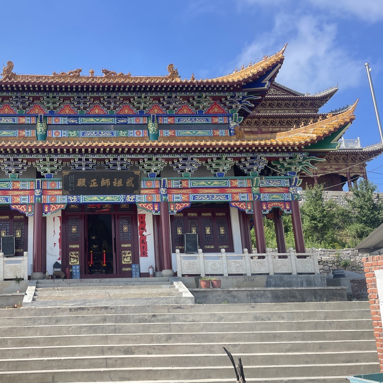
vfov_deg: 47.2
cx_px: 112
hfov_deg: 46.1
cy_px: 195
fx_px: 438
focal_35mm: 35
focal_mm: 4.2
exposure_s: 1/1416
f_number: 1.6
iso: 32
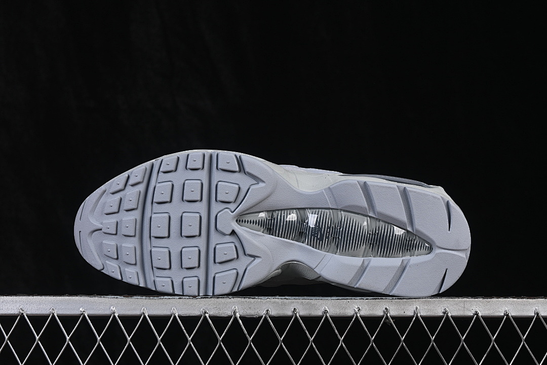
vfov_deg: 18.2
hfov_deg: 27.0
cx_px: 274
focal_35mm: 75
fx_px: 1139
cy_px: 182
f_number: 8
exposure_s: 1/80
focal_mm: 50
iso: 160
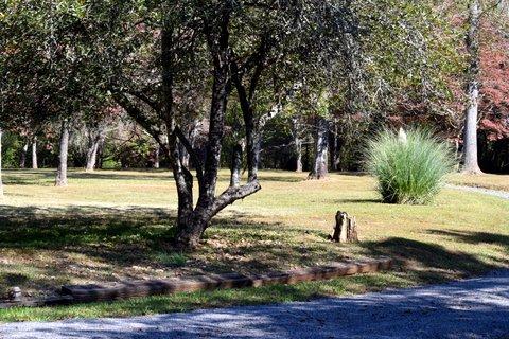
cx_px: 254
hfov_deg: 24.6
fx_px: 1166
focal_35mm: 82
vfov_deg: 16.6
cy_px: 170
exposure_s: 1/250
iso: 320
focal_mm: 55
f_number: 8
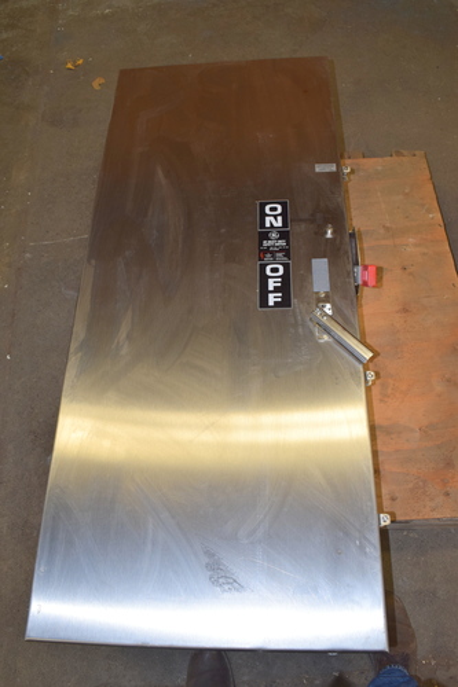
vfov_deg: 67.4
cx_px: 229
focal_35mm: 27
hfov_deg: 47.9
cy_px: 344
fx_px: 516
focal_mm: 18
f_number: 5.6
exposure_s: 1/125
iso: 450
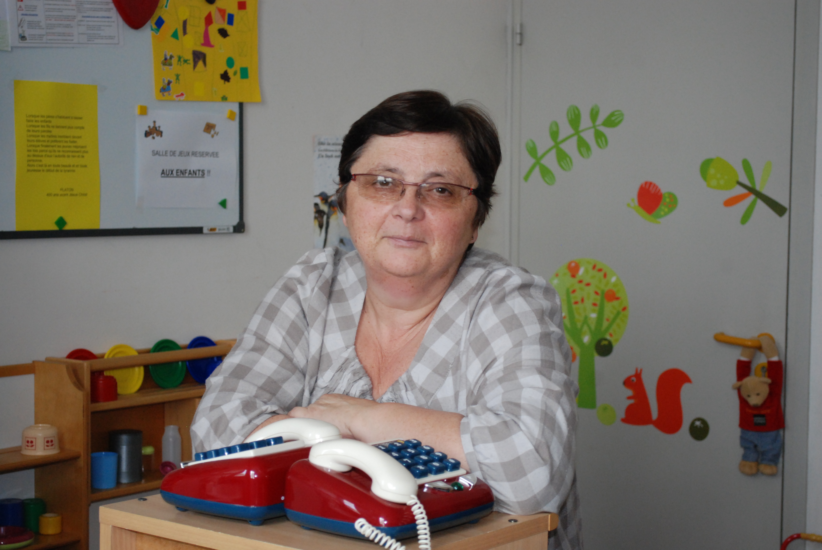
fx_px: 1509
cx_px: 411
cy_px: 275
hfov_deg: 30.5
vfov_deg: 20.7
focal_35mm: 66
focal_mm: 44
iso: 1000
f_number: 5.3
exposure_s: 1/60
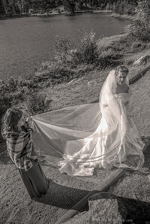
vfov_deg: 73.7
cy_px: 112
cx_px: 75
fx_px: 150
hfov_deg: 53.1
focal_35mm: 24
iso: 160
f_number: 5.6
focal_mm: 24
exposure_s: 1/640
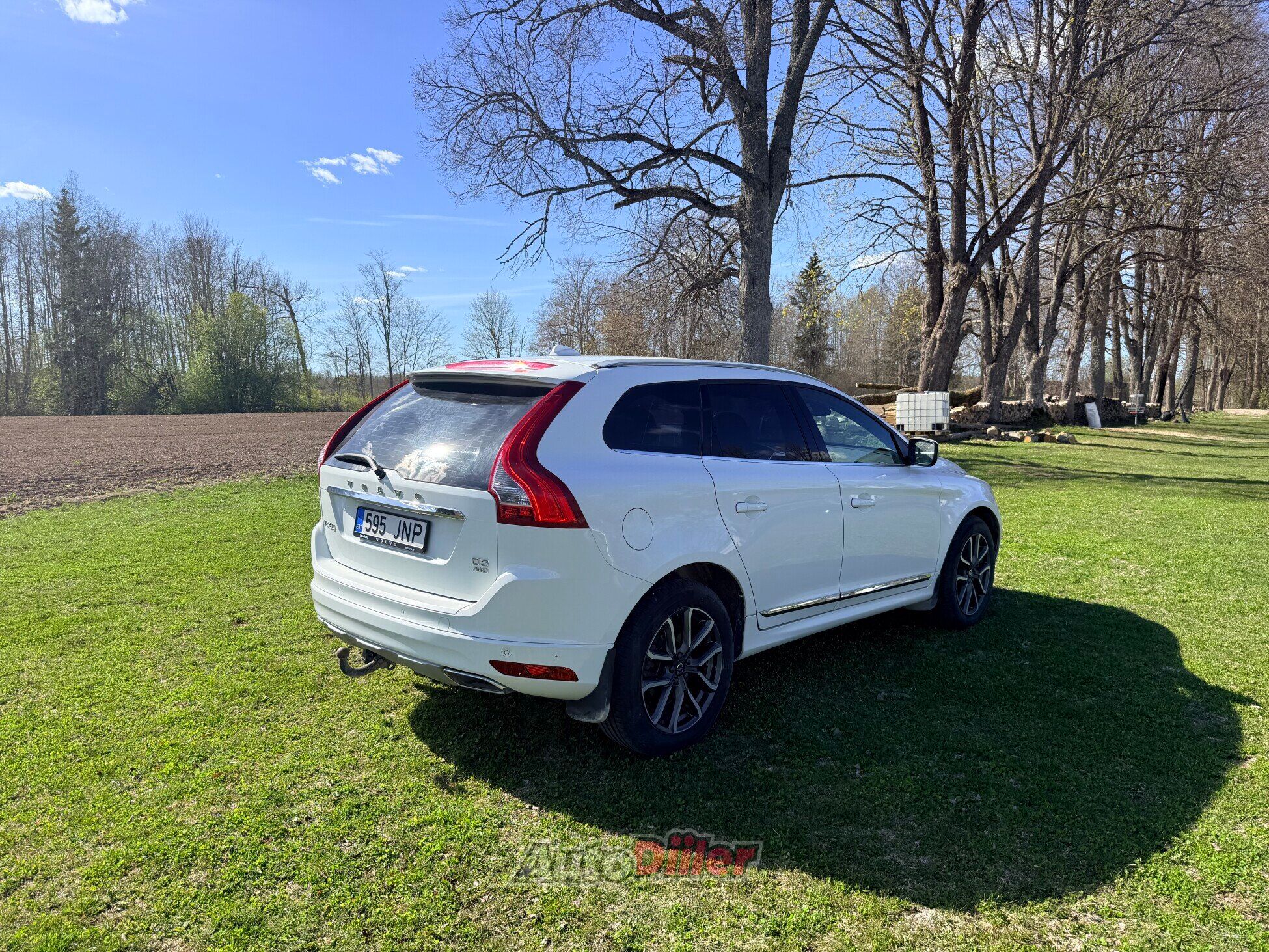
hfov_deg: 71.6
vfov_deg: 56.8
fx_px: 880
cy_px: 476
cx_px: 634
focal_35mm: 24
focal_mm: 6.76
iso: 80
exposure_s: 1/3425
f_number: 1.78
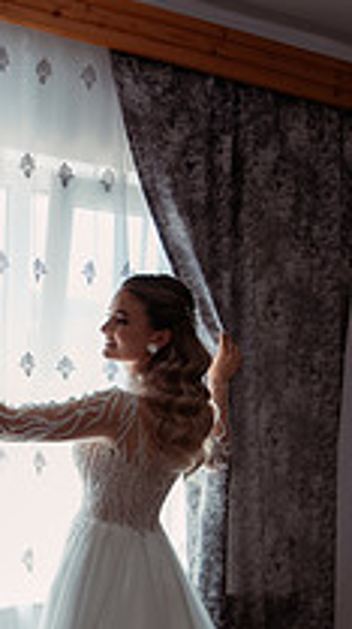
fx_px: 1016
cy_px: 542
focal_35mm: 61
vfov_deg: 33.0
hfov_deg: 19.6
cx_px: 135
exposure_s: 1/160
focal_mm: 27
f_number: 3.2
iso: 320
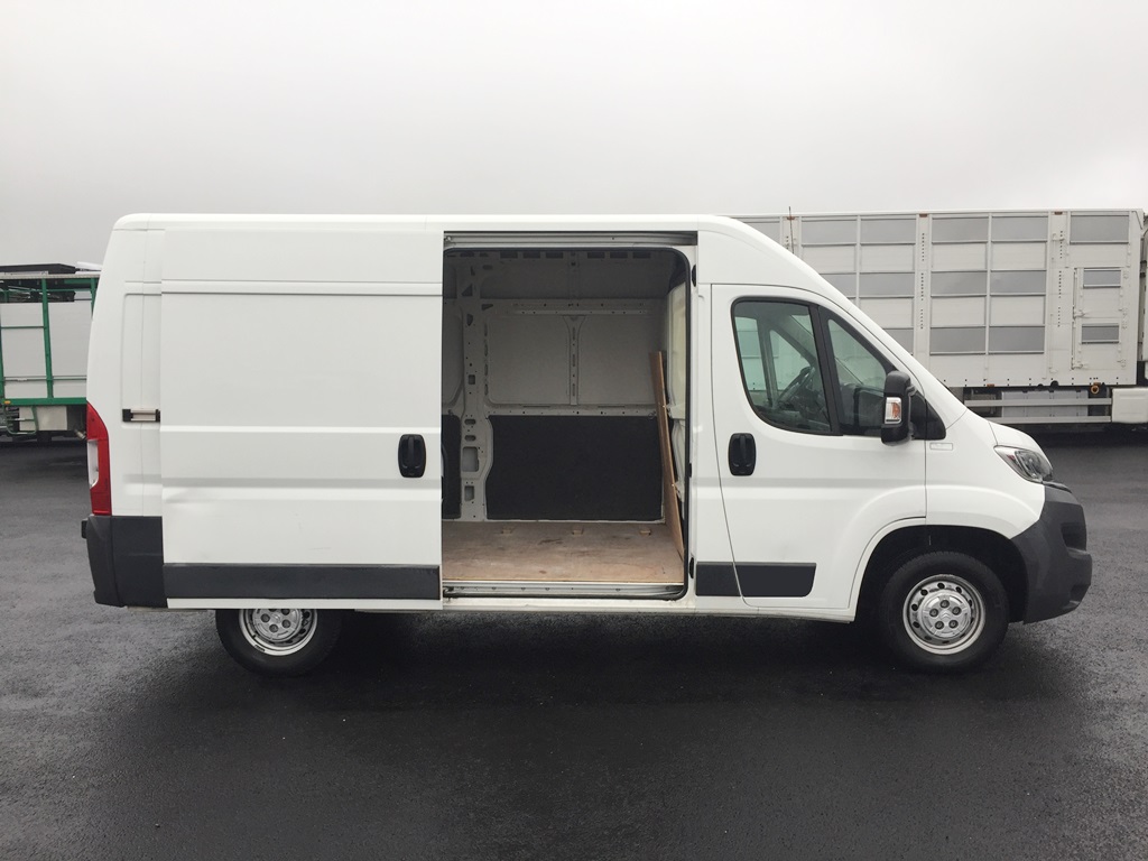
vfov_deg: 48.2
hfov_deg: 61.7
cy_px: 430
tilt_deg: -2.5
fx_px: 962
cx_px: 574
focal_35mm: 29
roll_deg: -1.2
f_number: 2.2
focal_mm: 4.15
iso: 32
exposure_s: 1/100
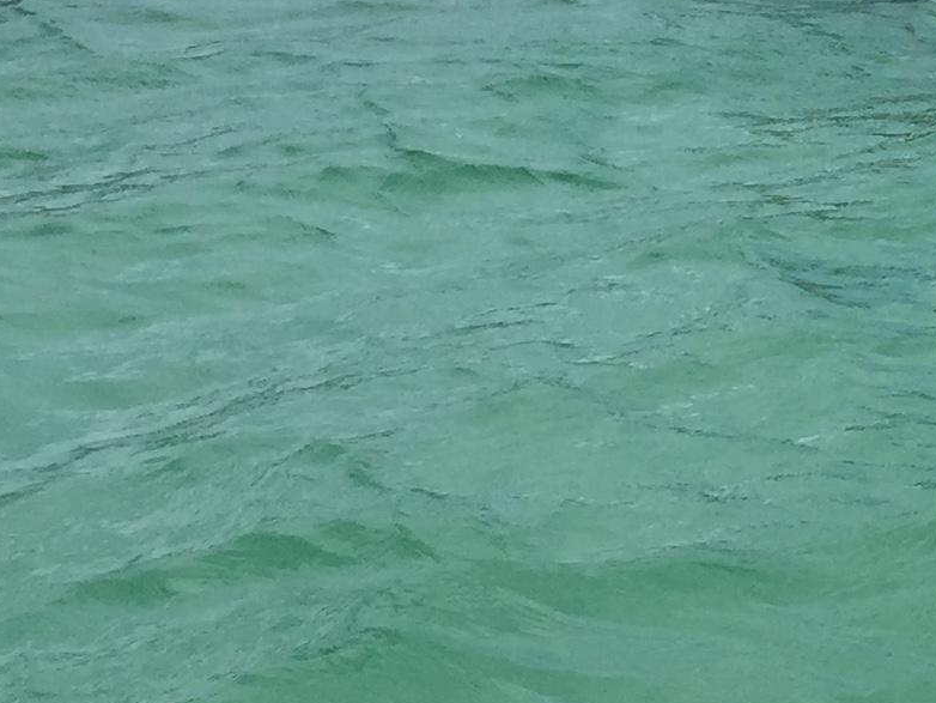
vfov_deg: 12.1
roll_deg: +0.6
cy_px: -55
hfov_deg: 15.0
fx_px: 3273
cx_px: 1449
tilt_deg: -5.6
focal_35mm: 121
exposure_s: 1/3300
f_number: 2.2
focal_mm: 4.15
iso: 32
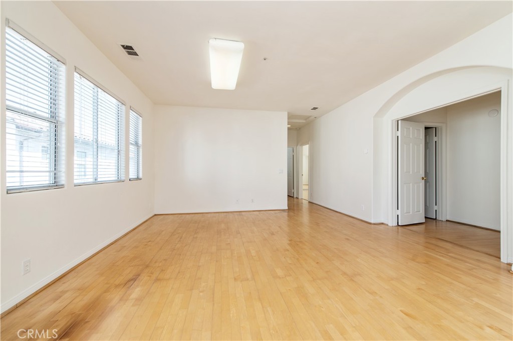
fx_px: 199
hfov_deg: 104.3
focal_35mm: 14
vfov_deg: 81.1
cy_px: 170
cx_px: 256
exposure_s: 1/125
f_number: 5.6
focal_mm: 14
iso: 160
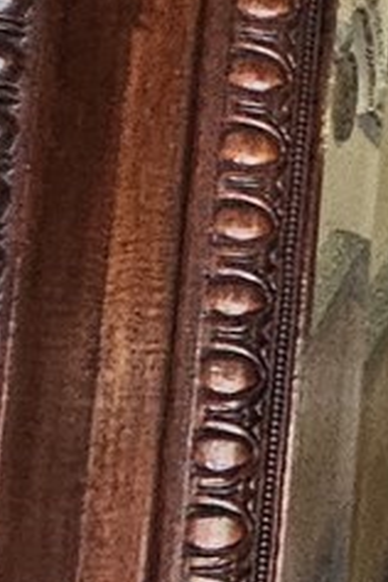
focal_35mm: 117
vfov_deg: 17.4
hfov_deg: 6.8
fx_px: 1891
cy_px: 420
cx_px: 1810
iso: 400
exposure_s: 1/60
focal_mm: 2.2
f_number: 2.2
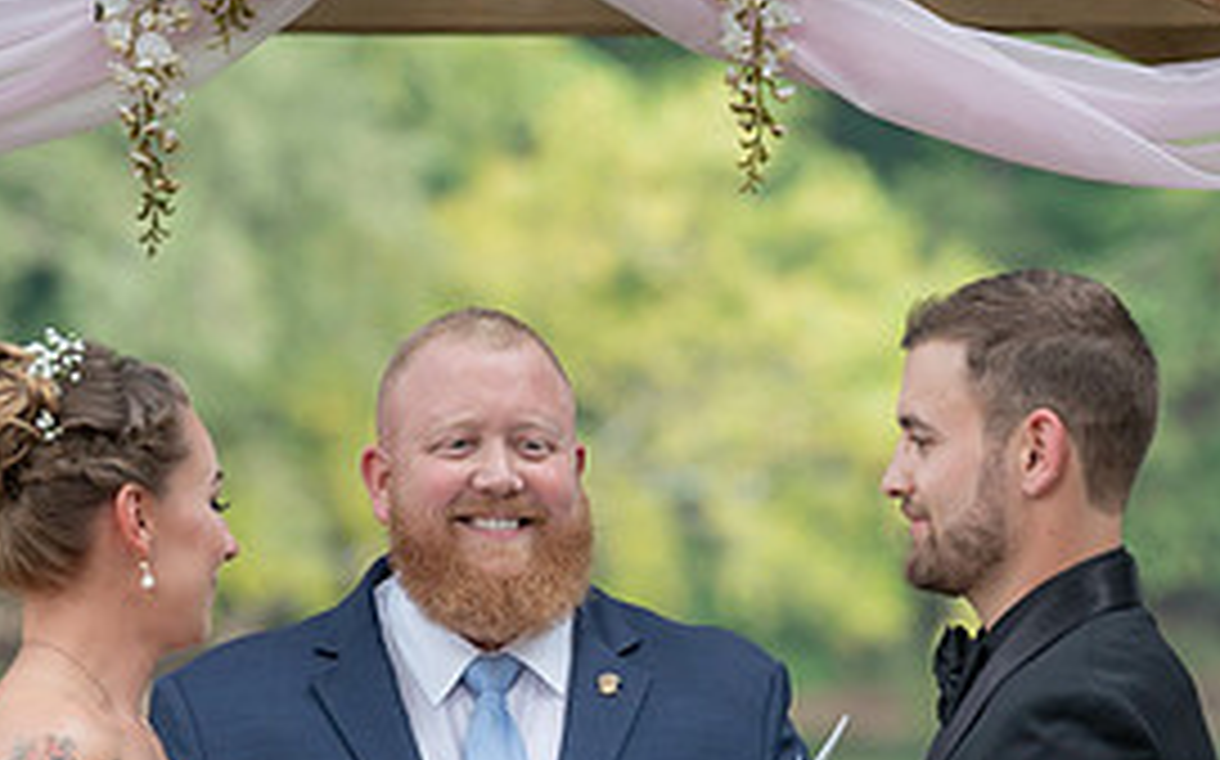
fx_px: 10899
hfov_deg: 6.4
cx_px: 527
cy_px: 564
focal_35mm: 328
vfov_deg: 4.0
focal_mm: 139
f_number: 4
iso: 320
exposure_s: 1/200
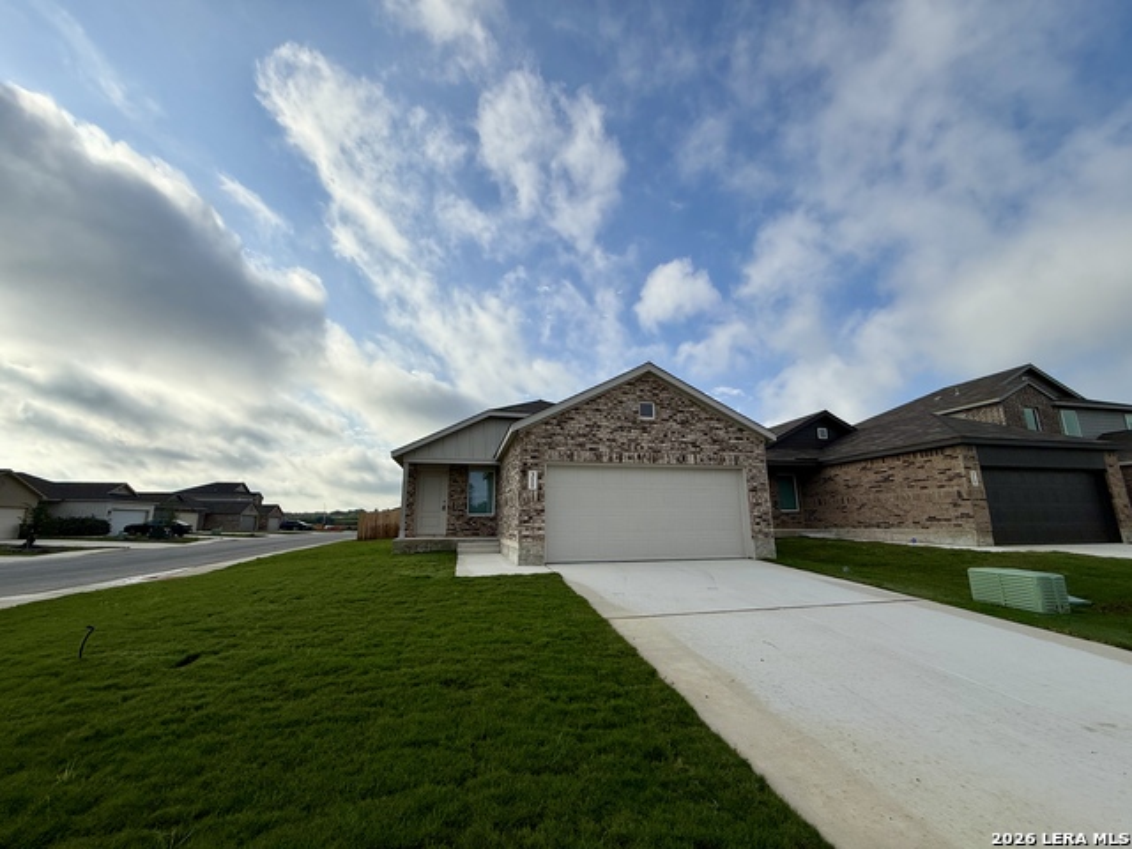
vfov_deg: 85.7
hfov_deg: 102.1
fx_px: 458
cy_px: 424
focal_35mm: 14
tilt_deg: +13.2
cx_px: 566
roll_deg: -0.8
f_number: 2.2
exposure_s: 1/3891
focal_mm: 2.22
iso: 50
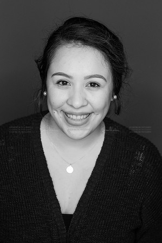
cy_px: 122
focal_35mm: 85
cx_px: 81
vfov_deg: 23.9
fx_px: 574
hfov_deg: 16.1
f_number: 3.5
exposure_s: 1/400
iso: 2000
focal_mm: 85
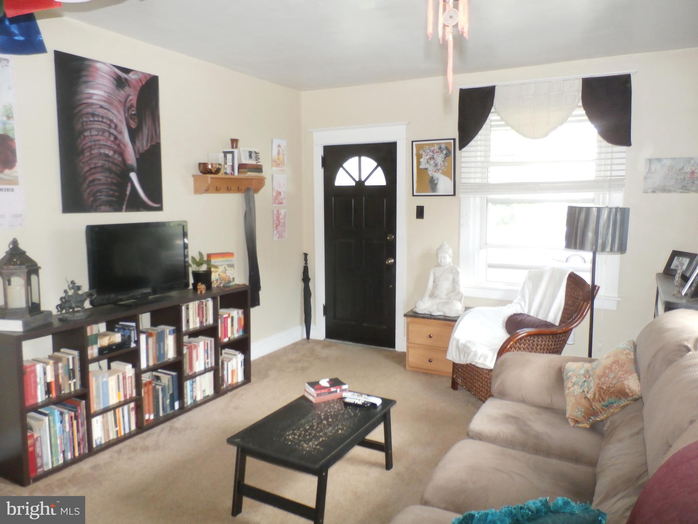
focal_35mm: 25
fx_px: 504
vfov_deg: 54.9
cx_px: 349
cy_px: 262
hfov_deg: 69.4
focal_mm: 4.5
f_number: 3
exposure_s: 1/30
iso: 320
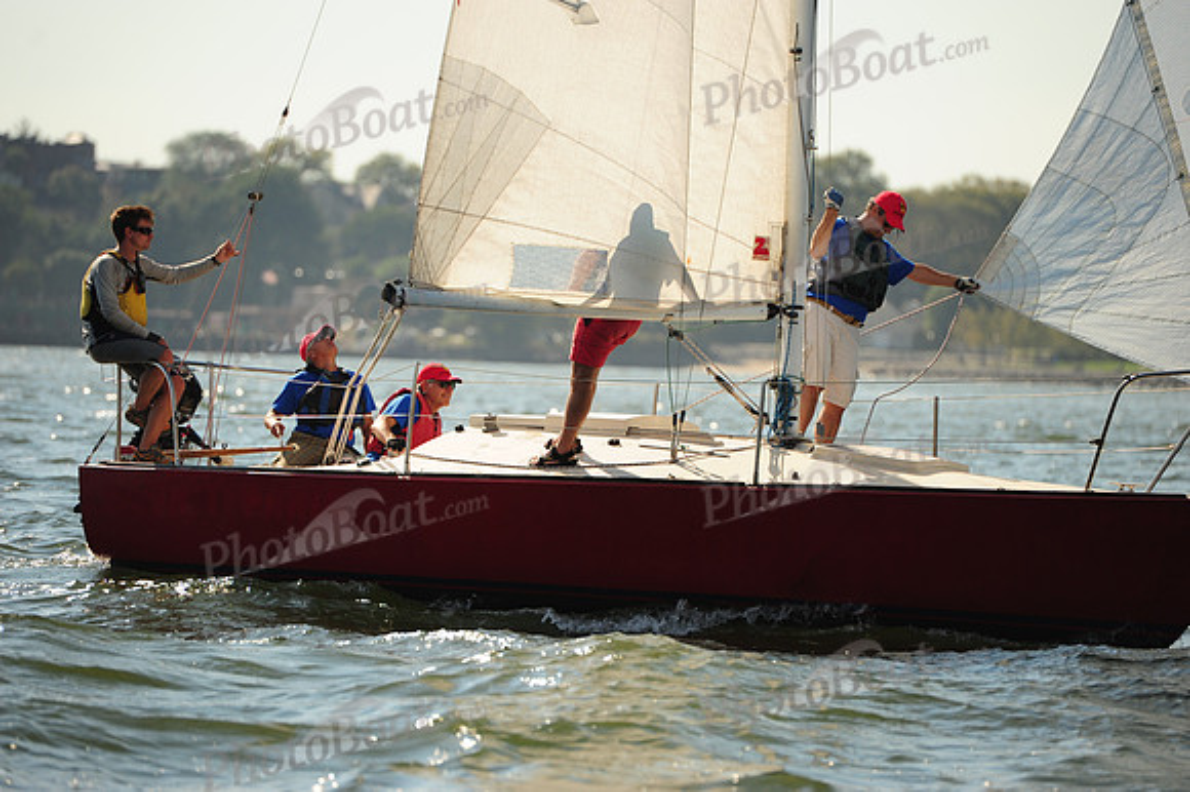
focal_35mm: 200
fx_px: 6607
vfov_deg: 6.9
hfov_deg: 10.3
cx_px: 595
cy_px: 396
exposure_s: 1/1250
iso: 320
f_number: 4
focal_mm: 200
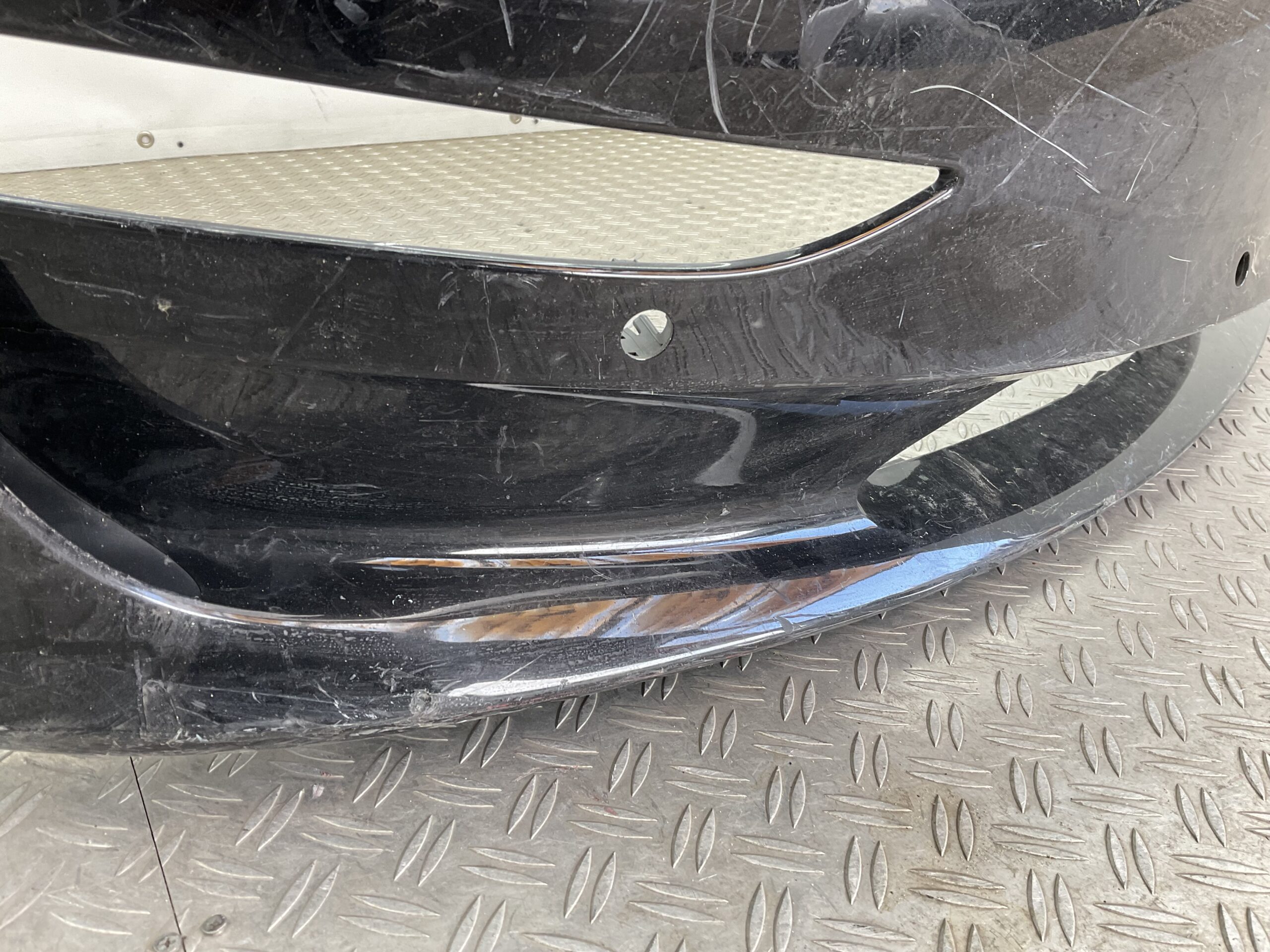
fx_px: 1064
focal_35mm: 29
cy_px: 476
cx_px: 635
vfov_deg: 48.2
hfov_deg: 61.7
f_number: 1.8
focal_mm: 3
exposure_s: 1/50
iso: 32
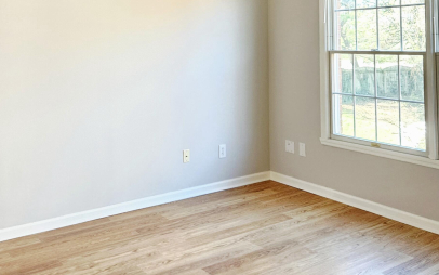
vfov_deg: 30.5
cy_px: 23
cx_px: 185
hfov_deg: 49.1
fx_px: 479
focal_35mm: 40
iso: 500
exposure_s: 1/120
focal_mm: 5.4
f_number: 1.8
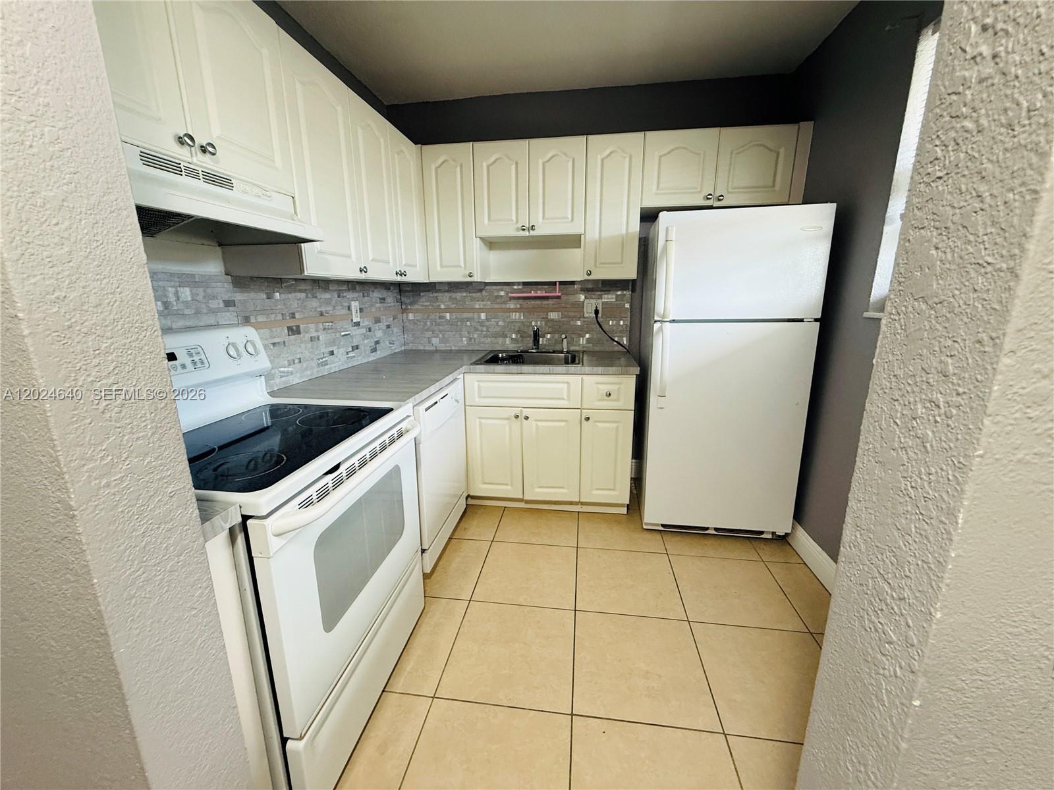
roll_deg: +0.5
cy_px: 395
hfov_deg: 102.1
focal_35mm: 14
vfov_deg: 85.7
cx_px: 527
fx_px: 426
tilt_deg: -13.4
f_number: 2.2
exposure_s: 1/60
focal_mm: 2.22
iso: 250
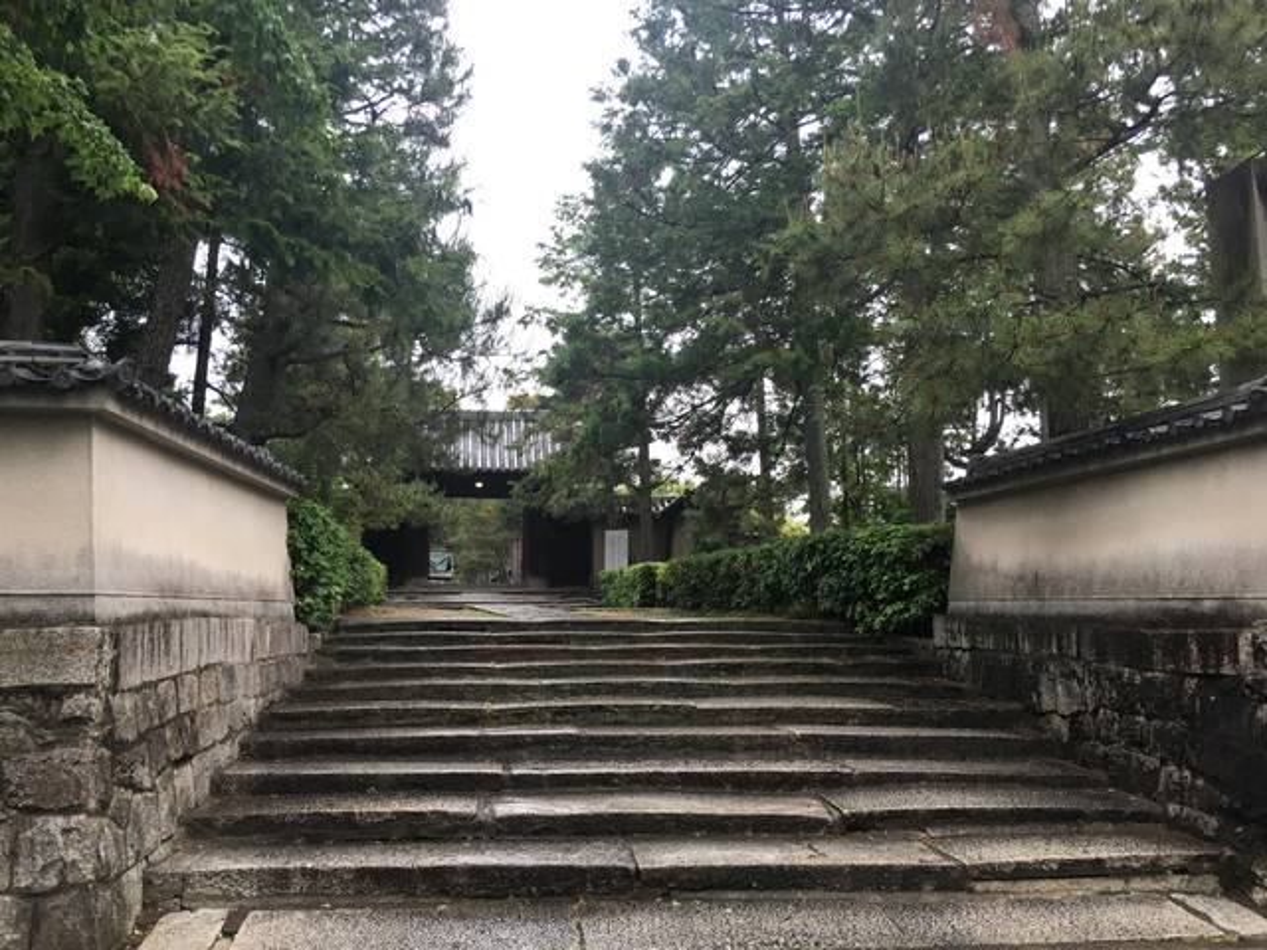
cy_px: 475
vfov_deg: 48.2
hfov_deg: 61.7
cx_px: 634
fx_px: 1061
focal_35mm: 29
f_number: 2.2
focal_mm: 4.15
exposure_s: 1/30
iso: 25
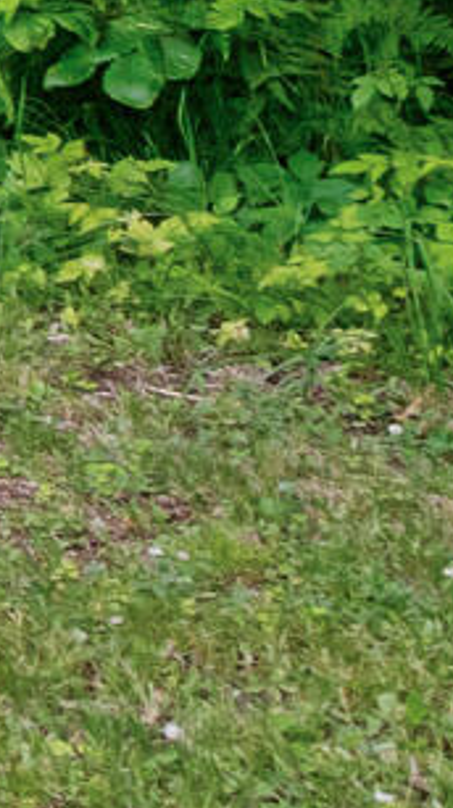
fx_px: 3513
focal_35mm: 164
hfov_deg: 4.2
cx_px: -2850
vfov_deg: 12.0
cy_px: -704
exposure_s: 1/125
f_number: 8
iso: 640
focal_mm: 16
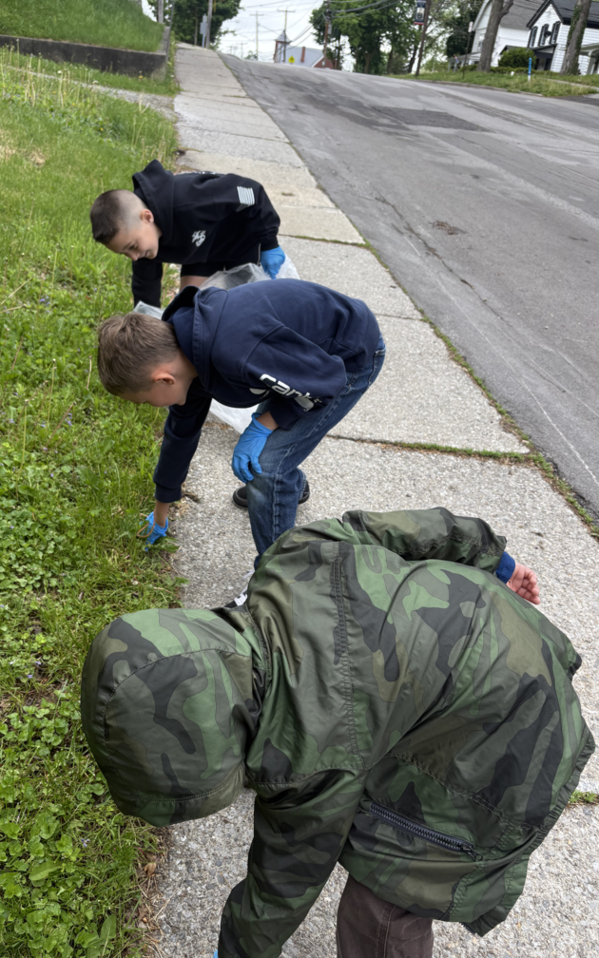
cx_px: 249
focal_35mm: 28
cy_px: 475
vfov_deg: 66.5
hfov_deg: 44.4
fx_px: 731
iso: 50
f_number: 1.6
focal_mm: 5.96
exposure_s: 1/515
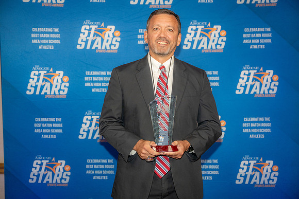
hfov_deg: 38.9
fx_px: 424
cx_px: 150
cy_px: 100
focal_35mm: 51
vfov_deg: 26.5
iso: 320
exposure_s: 1/125
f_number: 3.5
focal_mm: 51
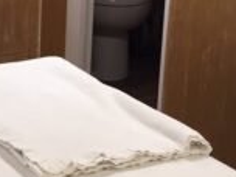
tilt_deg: -20.5
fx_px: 1002
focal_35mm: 147
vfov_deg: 10.1
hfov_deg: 12.7
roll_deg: -0.5
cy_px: 47
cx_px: -134
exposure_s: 1/33
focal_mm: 4.15
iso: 100
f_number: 2.2
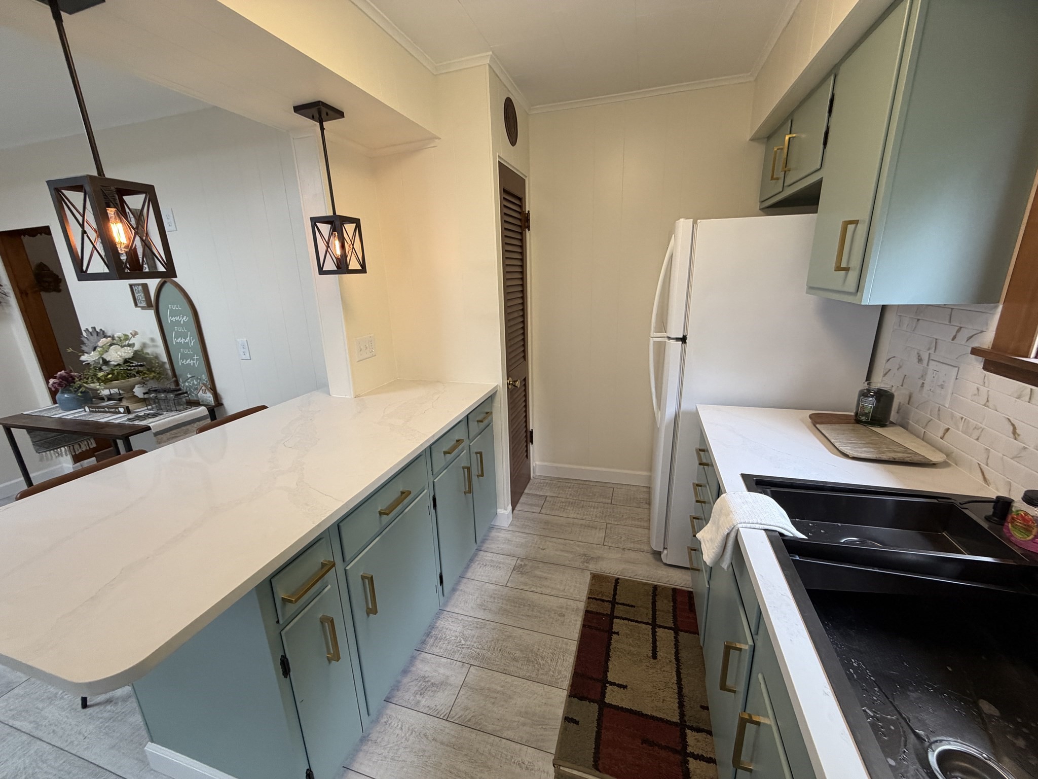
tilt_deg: -15.7
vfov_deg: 85.7
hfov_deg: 102.1
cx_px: 519
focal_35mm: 14
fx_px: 420
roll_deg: +2.5
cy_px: 390
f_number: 2.2
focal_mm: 2.22
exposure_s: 1/120
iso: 250
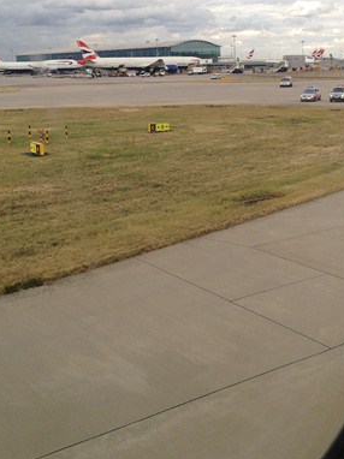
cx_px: 221
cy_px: 142
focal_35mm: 54
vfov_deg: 35.1
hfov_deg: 26.9
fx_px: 716
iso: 64
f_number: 2.4
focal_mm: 4.28
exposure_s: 1/536
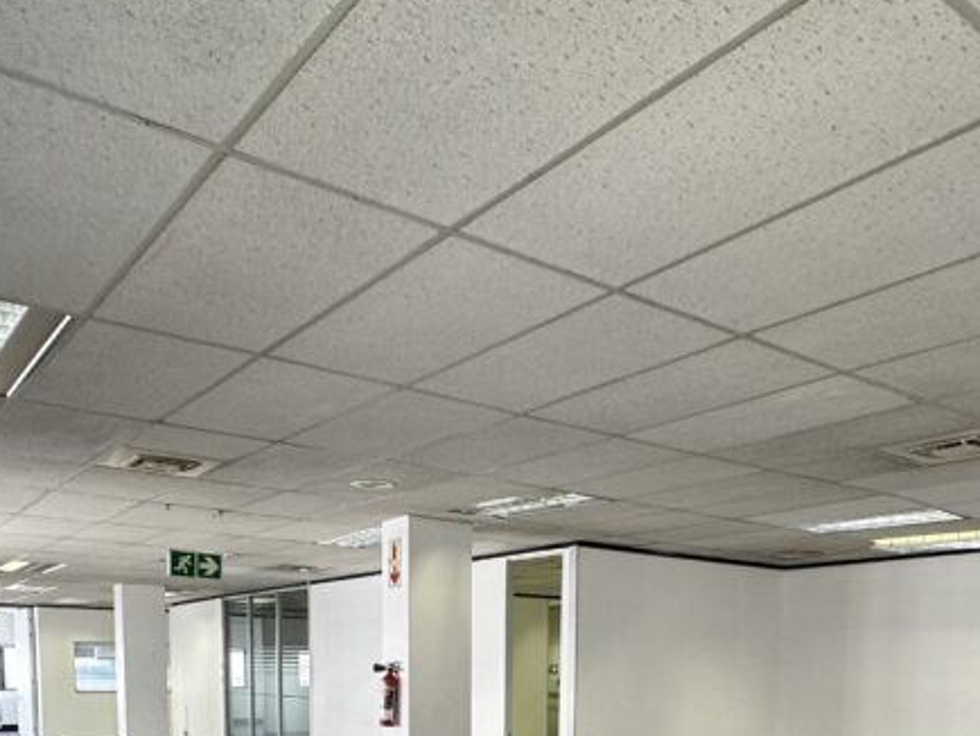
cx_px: 495
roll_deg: +2.6
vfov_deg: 37.6
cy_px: 763
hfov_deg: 55.3
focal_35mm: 33
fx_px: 935
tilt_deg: -3.2
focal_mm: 2.22
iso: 125
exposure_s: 1/100
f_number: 2.2
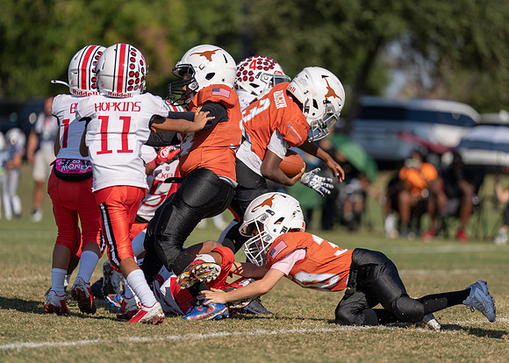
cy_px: 183
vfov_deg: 6.3
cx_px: 275
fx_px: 3294
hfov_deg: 8.8
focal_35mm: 228
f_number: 2.8
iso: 125
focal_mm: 200
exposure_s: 1/4000
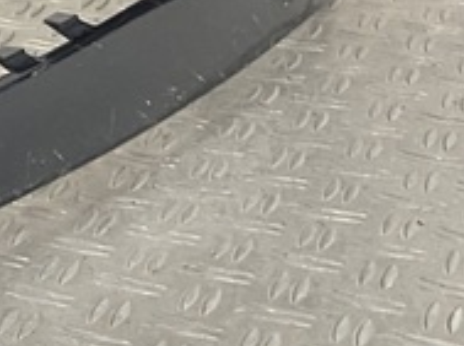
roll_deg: +2.2
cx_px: -771
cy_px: -221
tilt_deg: -13.4
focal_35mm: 155
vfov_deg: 9.2
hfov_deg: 10.4
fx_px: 2074
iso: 40
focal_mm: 3
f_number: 1.8
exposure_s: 1/120
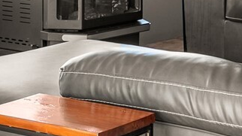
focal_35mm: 182
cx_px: 35
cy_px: -156
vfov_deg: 6.4
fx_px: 1168
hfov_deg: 11.8
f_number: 7.1
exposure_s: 1/6
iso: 250
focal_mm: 33
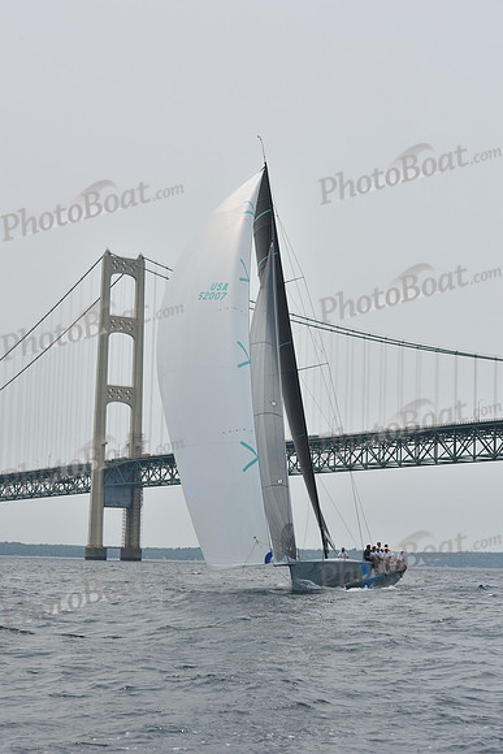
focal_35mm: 82
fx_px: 1717
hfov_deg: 16.7
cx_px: 252
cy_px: 377
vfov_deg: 24.8
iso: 250
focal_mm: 82
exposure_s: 1/1250
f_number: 9
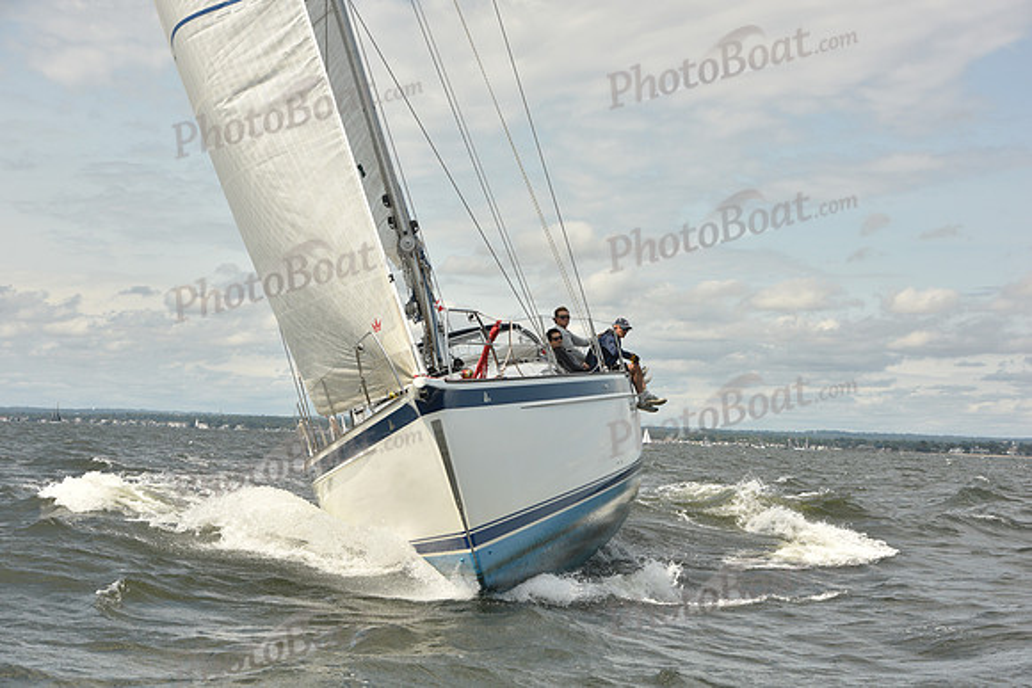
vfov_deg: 19.5
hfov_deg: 28.8
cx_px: 516
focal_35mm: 70
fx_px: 2007
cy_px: 344
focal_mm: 70
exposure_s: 1/800
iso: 250
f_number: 10
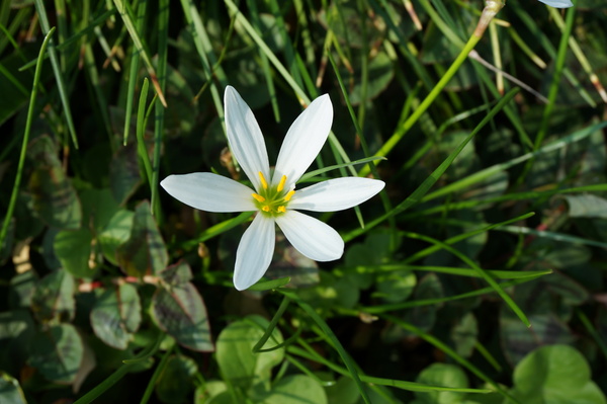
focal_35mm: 46
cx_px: 304
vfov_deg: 28.9
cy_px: 202
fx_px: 783
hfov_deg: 42.4
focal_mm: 31
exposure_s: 1/100
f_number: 7.1
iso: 100
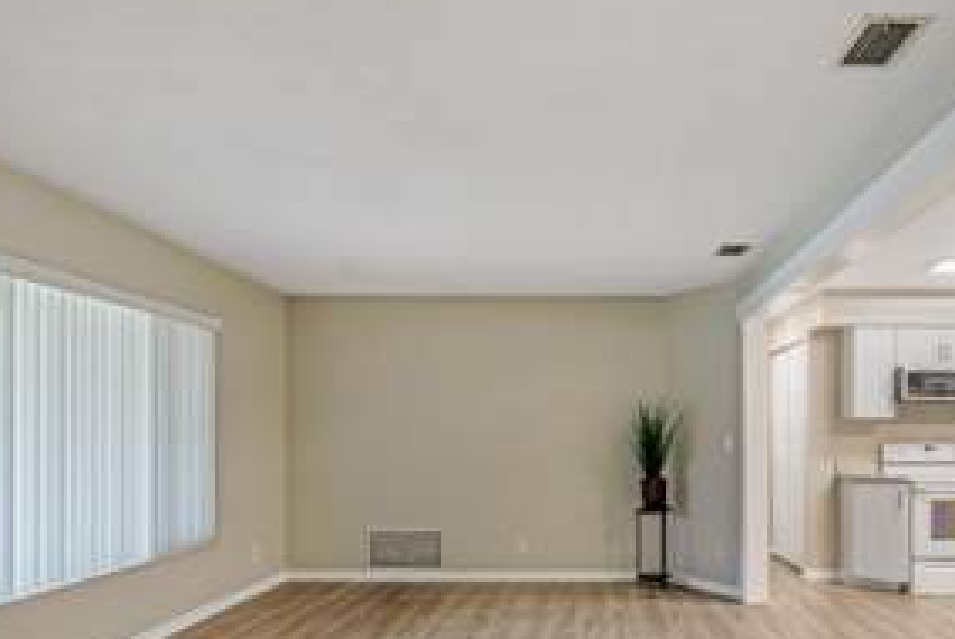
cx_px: 602
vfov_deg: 45.8
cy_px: 444
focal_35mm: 28
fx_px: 739
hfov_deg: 64.7
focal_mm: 11
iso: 250
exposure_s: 1/60
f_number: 9
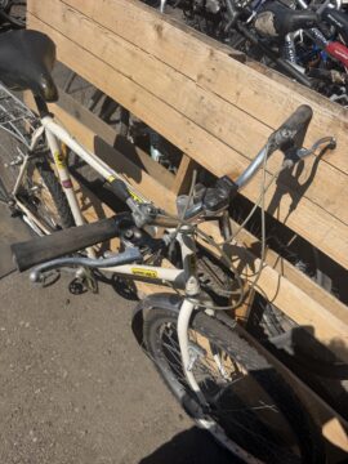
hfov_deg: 56.8
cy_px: 232
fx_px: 322
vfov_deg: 71.6
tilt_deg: -54.2
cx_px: 174
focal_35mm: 24
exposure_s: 1/7353
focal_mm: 6.76
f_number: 1.78
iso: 80
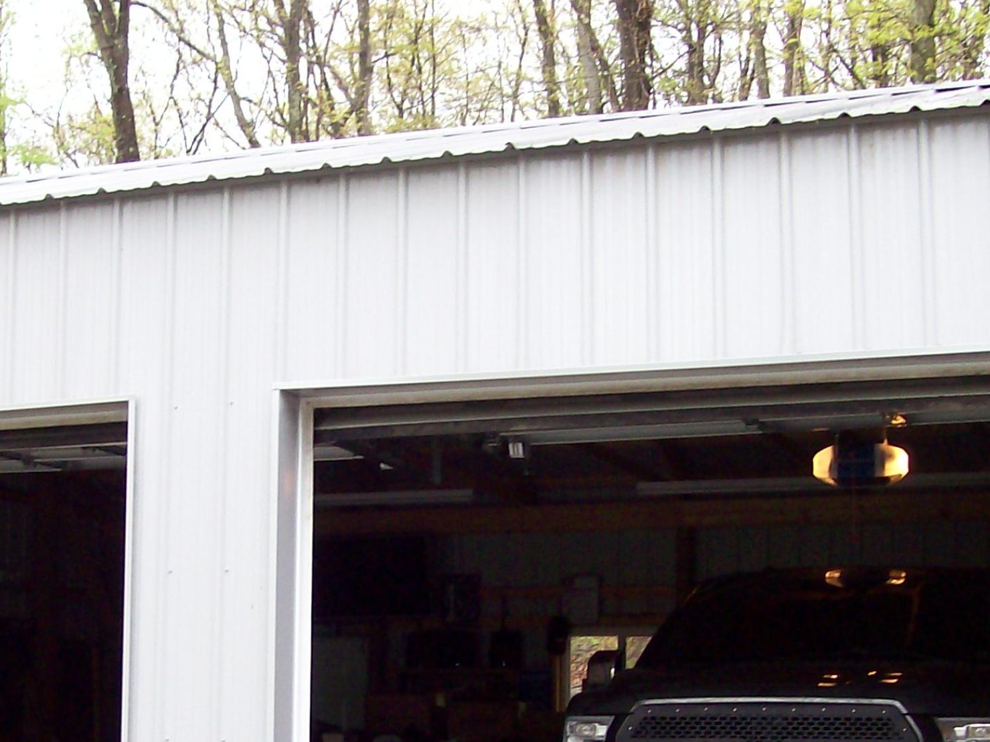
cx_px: 337
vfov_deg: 19.9
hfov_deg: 26.5
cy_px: 627
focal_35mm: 73
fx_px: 2087
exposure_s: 1/118
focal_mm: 6
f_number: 2.7
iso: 80
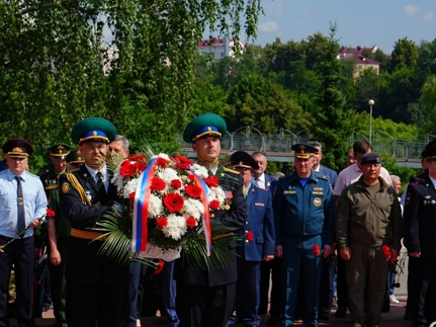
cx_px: 139
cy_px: 174
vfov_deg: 19.1
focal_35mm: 77
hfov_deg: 25.2
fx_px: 970
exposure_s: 1/500
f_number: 8
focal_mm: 46
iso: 100
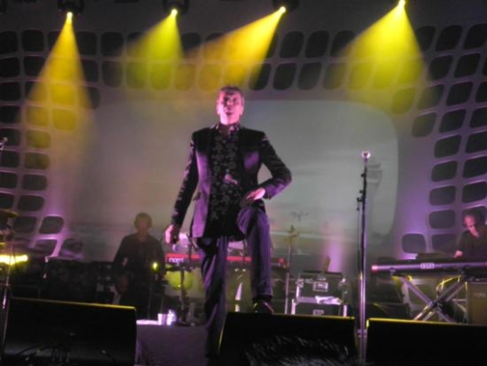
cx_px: 244
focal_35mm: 51
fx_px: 718
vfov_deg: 28.6
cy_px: 183
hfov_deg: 37.5
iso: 800
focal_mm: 9
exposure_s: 1/60
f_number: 3.8
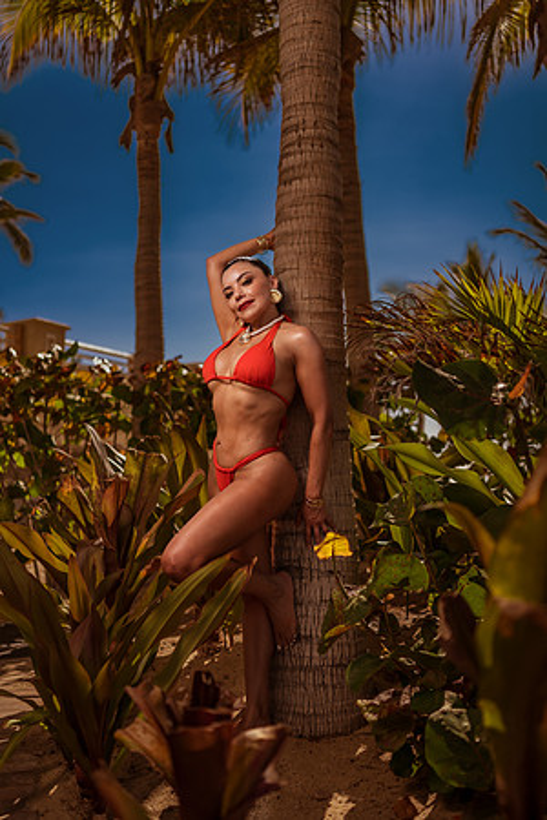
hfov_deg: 37.9
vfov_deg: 54.4
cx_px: 274
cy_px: 410
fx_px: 798
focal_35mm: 35
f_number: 1.8
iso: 50
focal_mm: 35
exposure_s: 1/5000
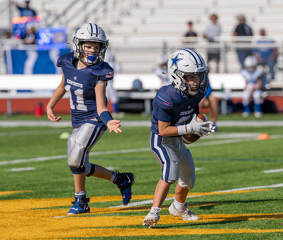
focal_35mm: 316
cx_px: 163
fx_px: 2716
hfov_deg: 6.0
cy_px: 90
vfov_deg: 5.1
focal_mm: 200
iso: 100
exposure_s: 1/2500
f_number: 3.5
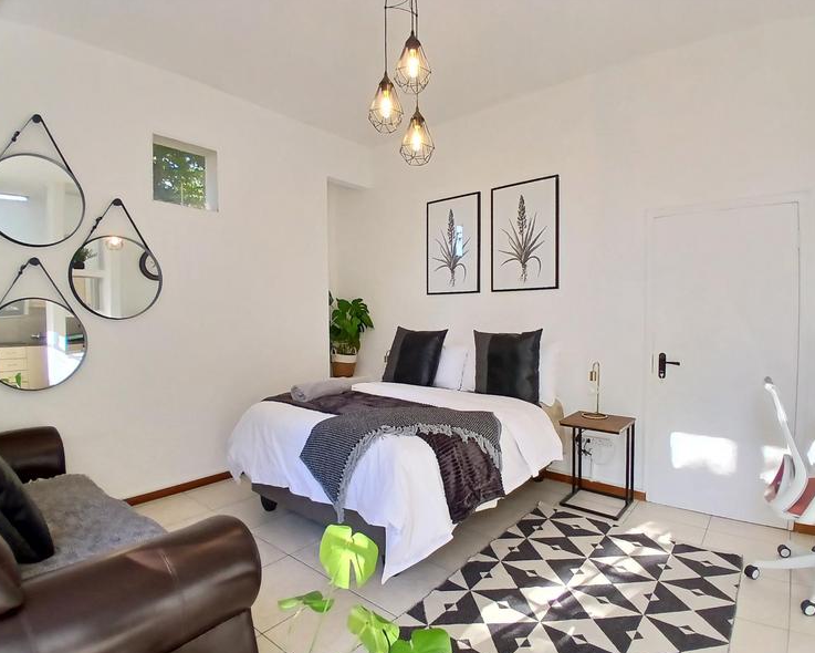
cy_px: 328
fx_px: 434
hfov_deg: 86.4
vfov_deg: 73.8
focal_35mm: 18
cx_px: 410
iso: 80
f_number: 2.2
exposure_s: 1/33.3
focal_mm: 1.4
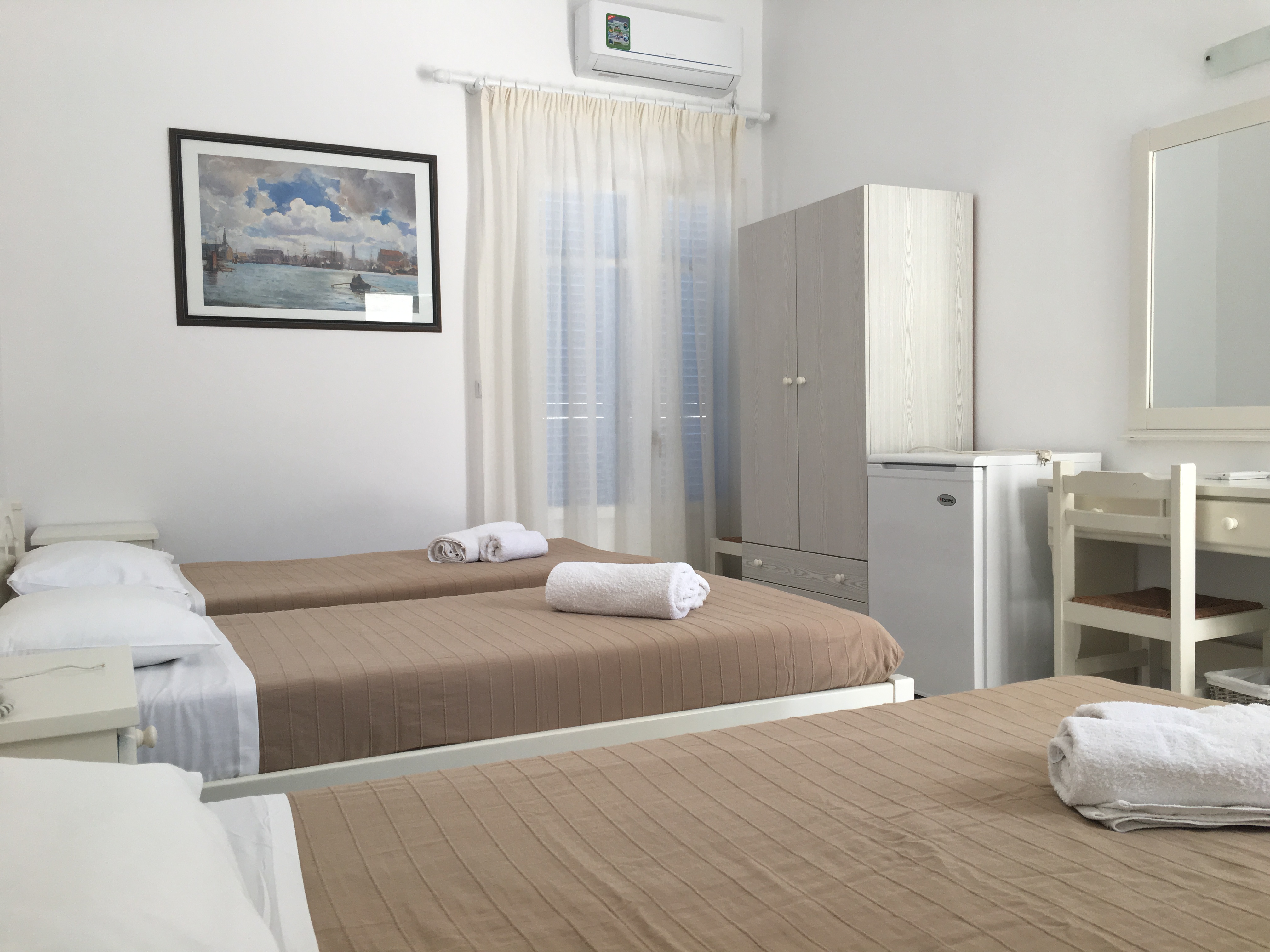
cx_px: 635
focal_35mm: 29
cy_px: 476
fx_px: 1064
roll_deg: +0.9
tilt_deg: -2.6
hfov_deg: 61.7
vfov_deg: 48.2
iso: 40
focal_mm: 4.15
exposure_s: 1/100
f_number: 2.2
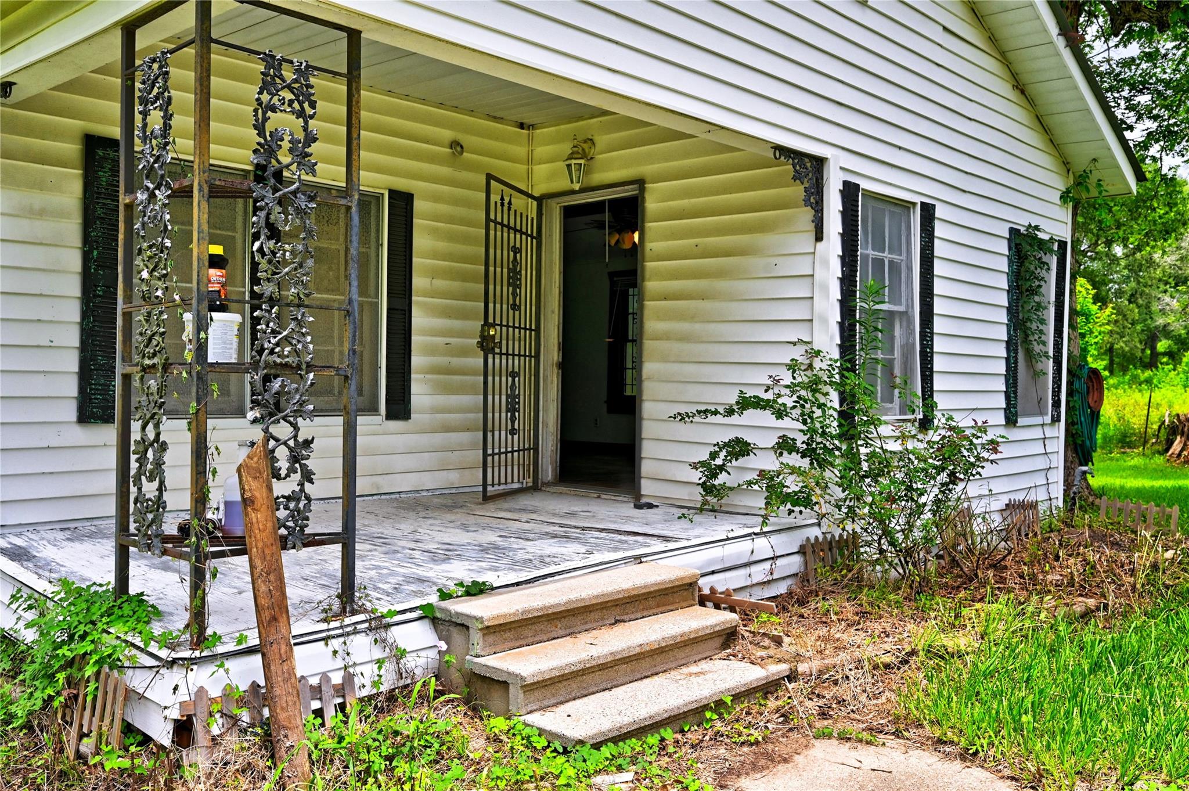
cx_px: 594
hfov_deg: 62.0
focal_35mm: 30
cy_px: 396
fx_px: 990
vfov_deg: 43.5
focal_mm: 30
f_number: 8
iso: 400
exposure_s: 1/400
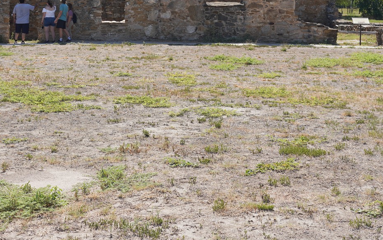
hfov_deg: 28.5
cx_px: 155
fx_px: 752
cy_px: -12
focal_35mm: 72
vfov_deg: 17.6
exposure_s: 1/100
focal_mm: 33
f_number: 13
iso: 100
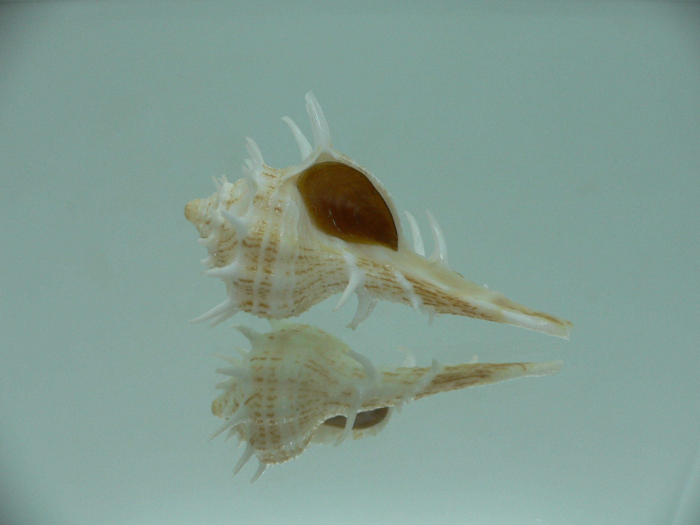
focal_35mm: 35
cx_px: 350
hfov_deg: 52.6
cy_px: 262
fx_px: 708
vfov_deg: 40.7
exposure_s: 1/80
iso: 80
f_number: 2.8
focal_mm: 4.6
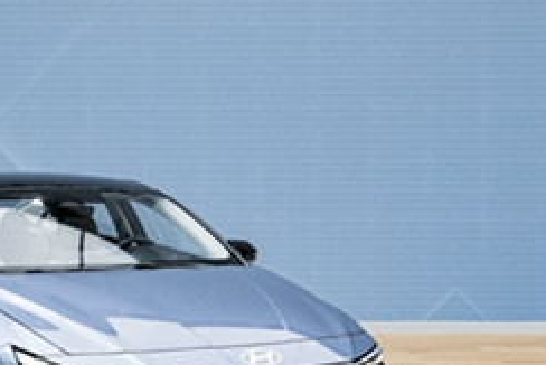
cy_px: 199
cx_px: 148
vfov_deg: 16.9
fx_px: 1229
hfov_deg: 24.8
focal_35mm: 81
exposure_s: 1/160
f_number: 5.6
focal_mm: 24
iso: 200
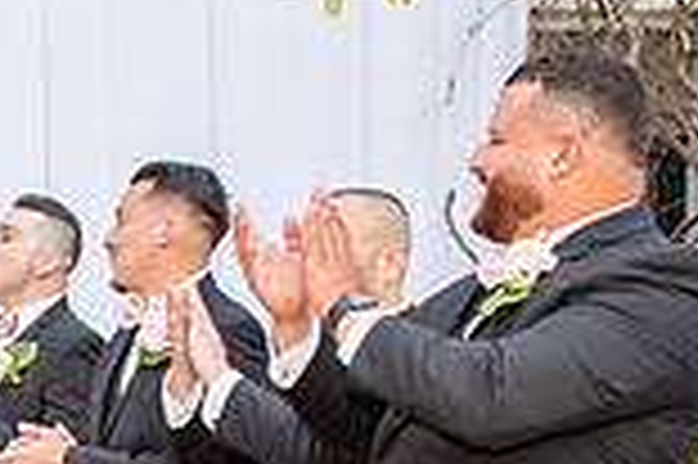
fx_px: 2014
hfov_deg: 17.3
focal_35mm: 104
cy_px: 657
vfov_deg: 12.6
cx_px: -407
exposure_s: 1/160
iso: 800
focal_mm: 24
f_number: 5
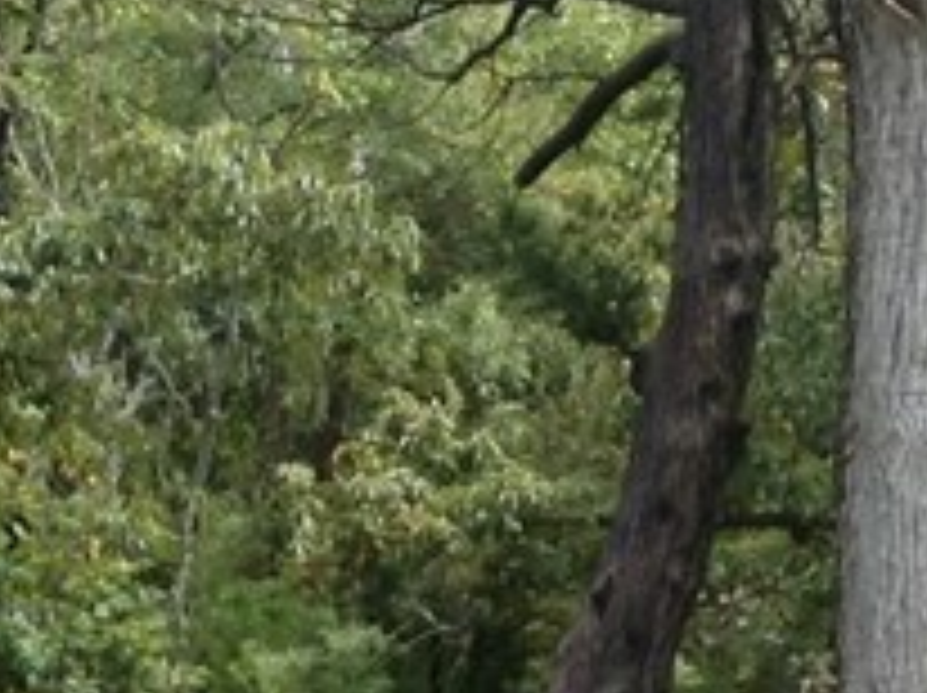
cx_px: -72
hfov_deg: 11.9
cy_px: 1058
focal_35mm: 164
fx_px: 4387
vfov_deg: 8.8
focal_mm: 3.3
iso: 25
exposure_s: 1/262
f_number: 2.4
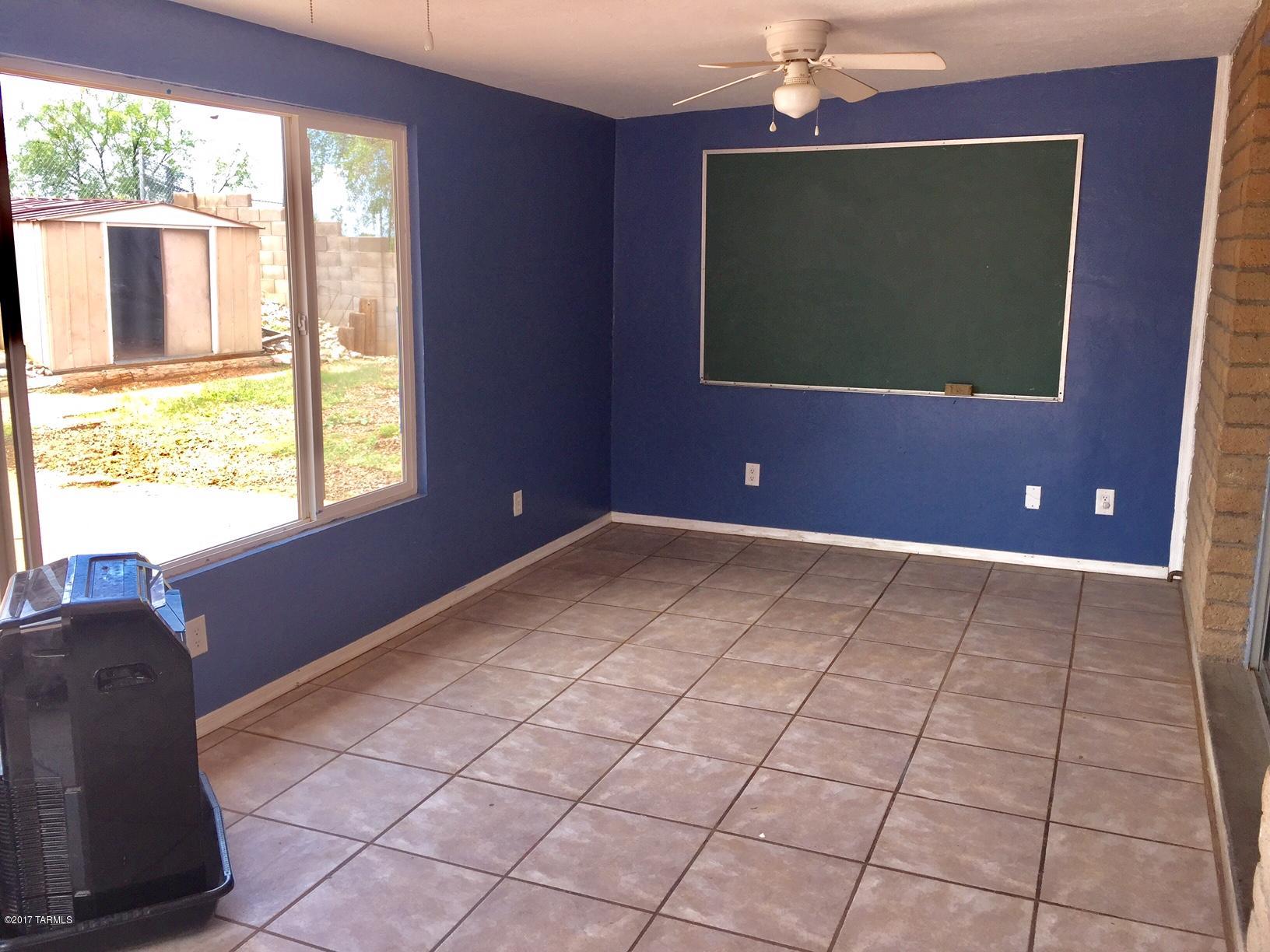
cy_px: 476
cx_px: 635
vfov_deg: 48.2
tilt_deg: -10.0
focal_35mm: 29
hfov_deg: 61.7
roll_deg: -1.3
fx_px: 1064
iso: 32
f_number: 2.2
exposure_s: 1/137
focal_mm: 4.15
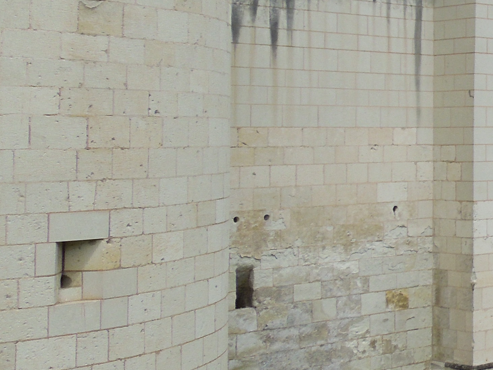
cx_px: 762
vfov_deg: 18.5
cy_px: 79
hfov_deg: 20.7
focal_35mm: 79
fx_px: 1125
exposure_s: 1/1000
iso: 100
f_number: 3.3
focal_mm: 4.5
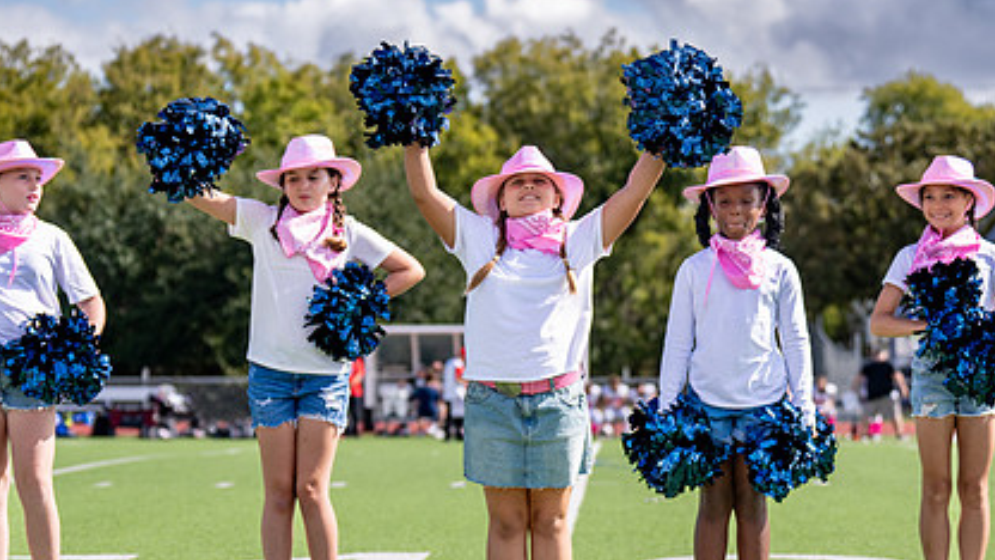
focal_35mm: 115
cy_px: 398
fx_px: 3034
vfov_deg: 10.5
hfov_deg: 18.6
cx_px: 505
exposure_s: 1/4000
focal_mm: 70
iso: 250
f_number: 2.8
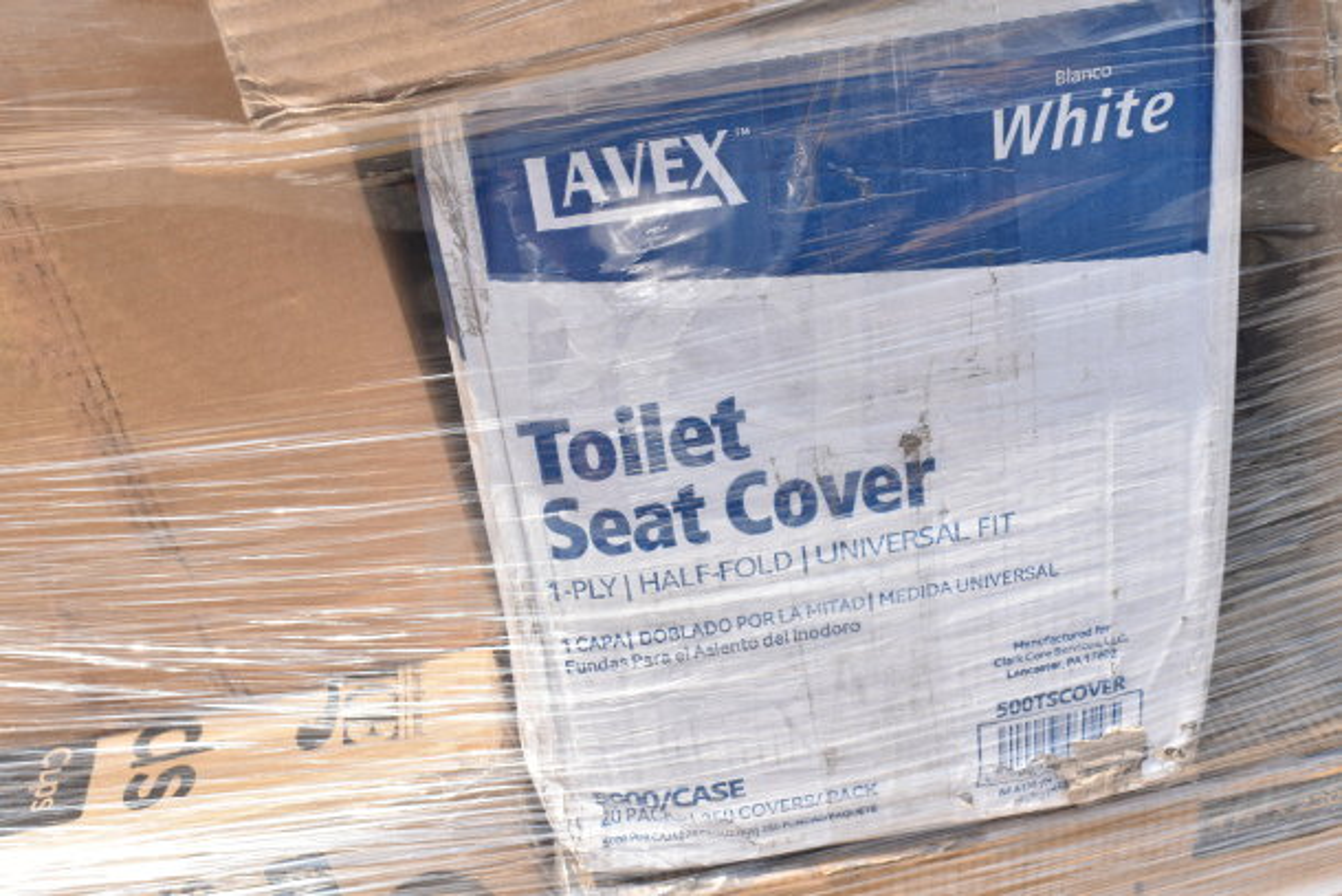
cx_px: 671
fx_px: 1734
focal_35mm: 46
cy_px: 448
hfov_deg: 42.3
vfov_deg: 29.0
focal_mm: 31
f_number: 8
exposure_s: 1/250
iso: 200
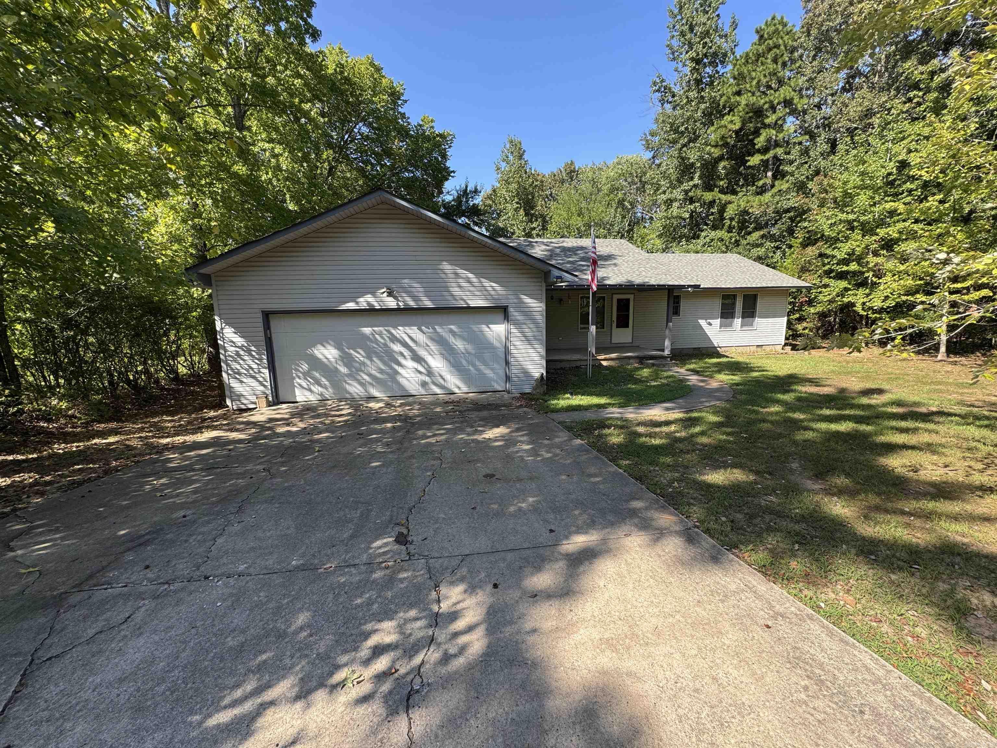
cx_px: 498
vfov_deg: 85.7
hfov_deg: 102.1
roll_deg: +0.9
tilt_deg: -9.9
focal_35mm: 14
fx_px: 403
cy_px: 374
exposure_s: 1/386
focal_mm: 2.22
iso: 40
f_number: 2.2
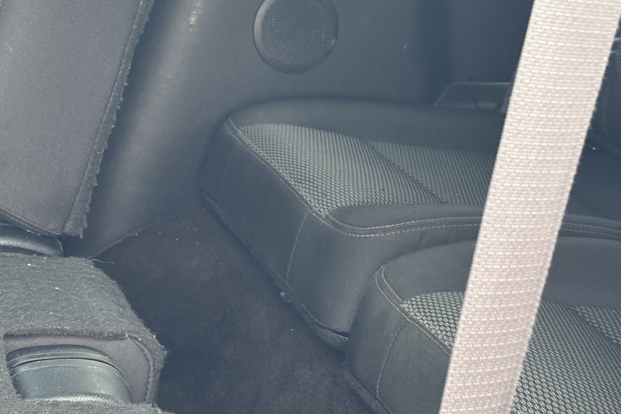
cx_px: 230
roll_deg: +0.3
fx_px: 1535
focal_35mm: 89
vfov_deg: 15.4
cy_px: 204
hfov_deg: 22.8
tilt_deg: -20.3
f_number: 1.6
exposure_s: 1/118
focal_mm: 5.96
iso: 100
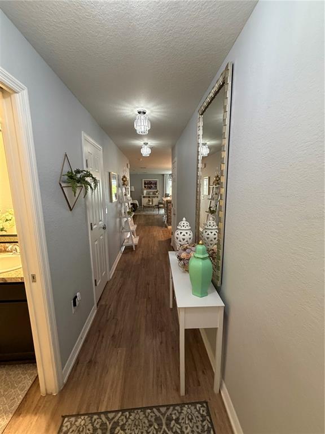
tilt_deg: -9.0
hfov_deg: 85.7
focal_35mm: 14
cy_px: 217
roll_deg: +0.5
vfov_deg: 102.1
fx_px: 175
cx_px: 162
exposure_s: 1/60
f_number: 2.2
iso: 500
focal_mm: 2.22
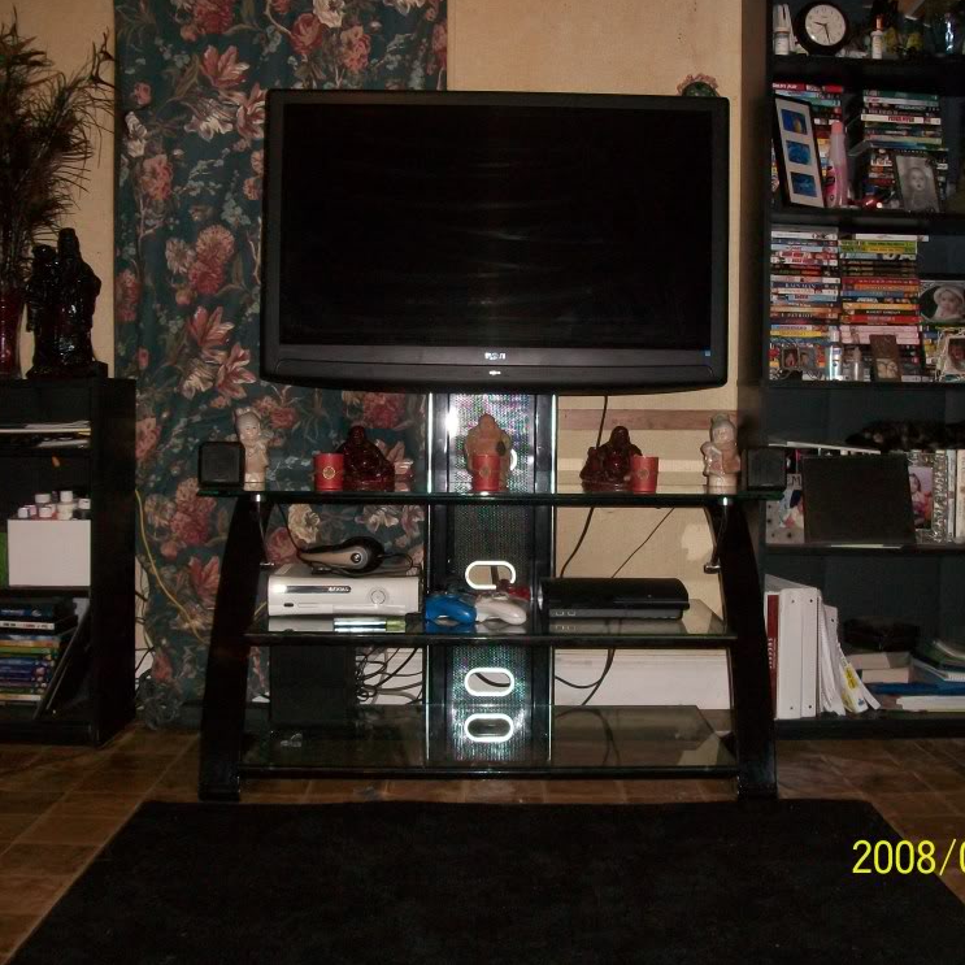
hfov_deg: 42.8
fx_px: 1230
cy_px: 470
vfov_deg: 42.8
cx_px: 468
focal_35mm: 39
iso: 160
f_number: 2.9
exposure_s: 1/30
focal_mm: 5.7
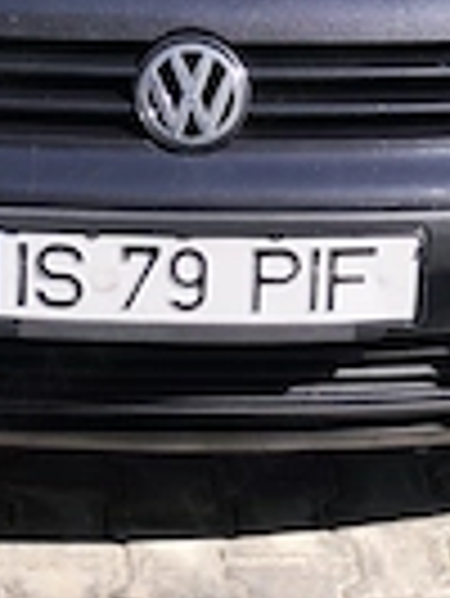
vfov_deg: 13.7
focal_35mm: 138
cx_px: 162
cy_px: -202
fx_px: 2388
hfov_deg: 10.8
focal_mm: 6.19
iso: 50
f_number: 1.65
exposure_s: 1/476
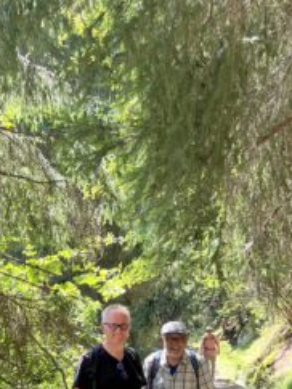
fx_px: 618
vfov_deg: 31.9
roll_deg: +2.7
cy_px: 400
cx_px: 212
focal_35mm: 55
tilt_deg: -7.3
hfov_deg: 26.3
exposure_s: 1/148
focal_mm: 5.1
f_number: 1.6
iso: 64
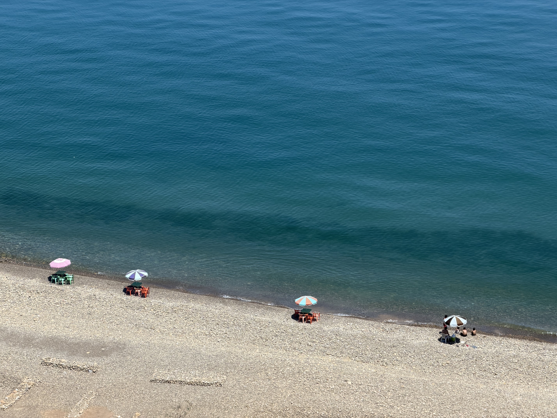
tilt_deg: -18.2
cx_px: 278
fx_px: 1609
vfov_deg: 14.8
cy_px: 209
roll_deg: +0.3
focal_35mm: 100
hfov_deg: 19.6
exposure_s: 1/638
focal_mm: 16.89
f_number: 2.8
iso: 25
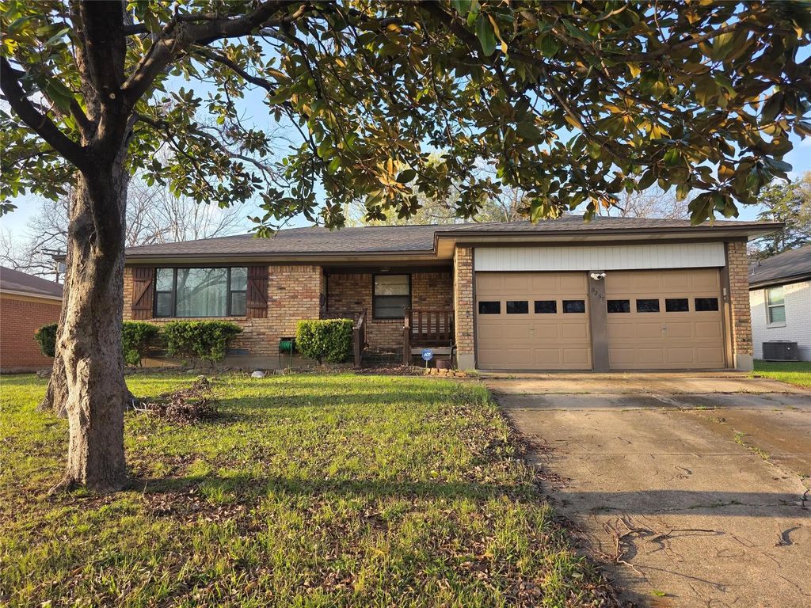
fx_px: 539
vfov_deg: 58.9
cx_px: 406
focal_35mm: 23
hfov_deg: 73.9
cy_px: 304
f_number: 1.7
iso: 32
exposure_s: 1/359
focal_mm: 6.3
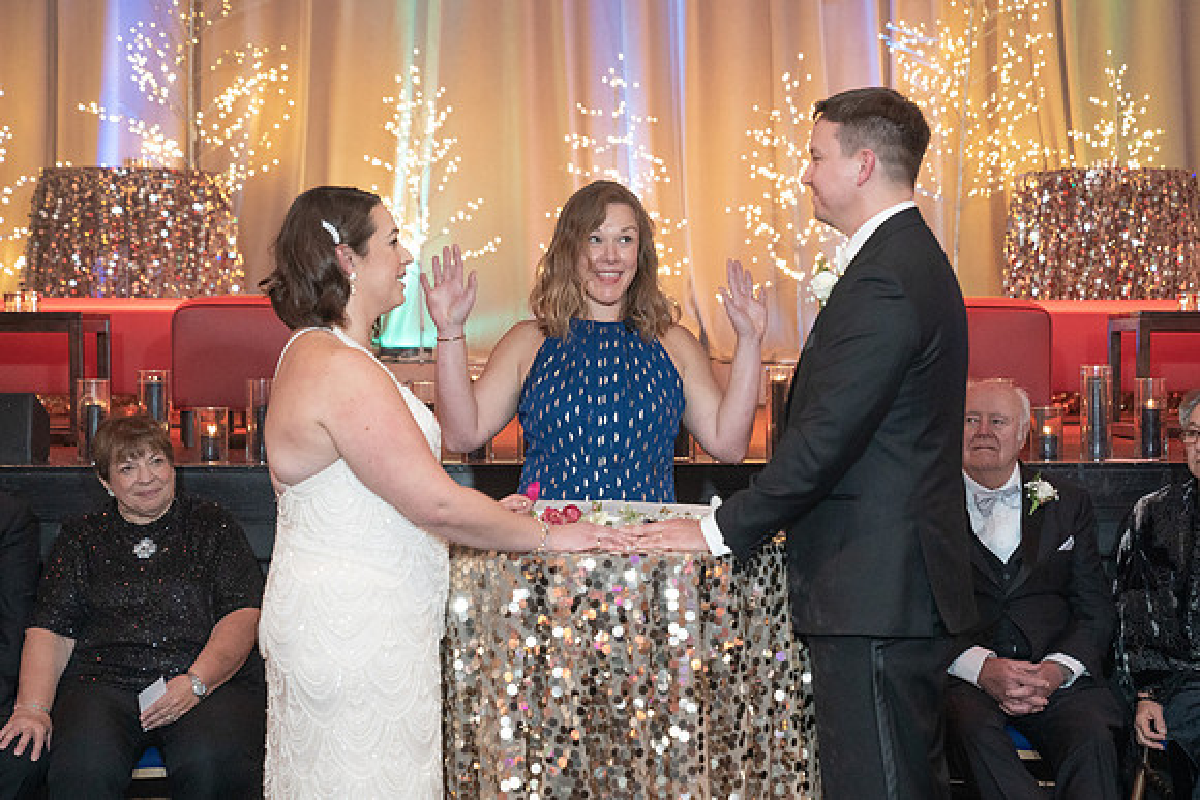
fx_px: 2626
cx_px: 650
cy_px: 433
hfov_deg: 25.7
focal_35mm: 79
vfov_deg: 17.3
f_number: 4
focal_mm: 70
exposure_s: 1/125
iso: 4000
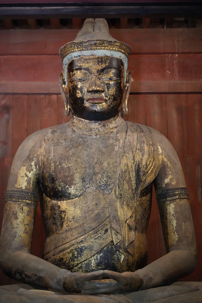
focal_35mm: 86
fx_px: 724
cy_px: 152
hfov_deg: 15.9
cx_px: 101
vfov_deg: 23.7
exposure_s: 1/160
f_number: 4
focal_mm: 86
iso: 12800
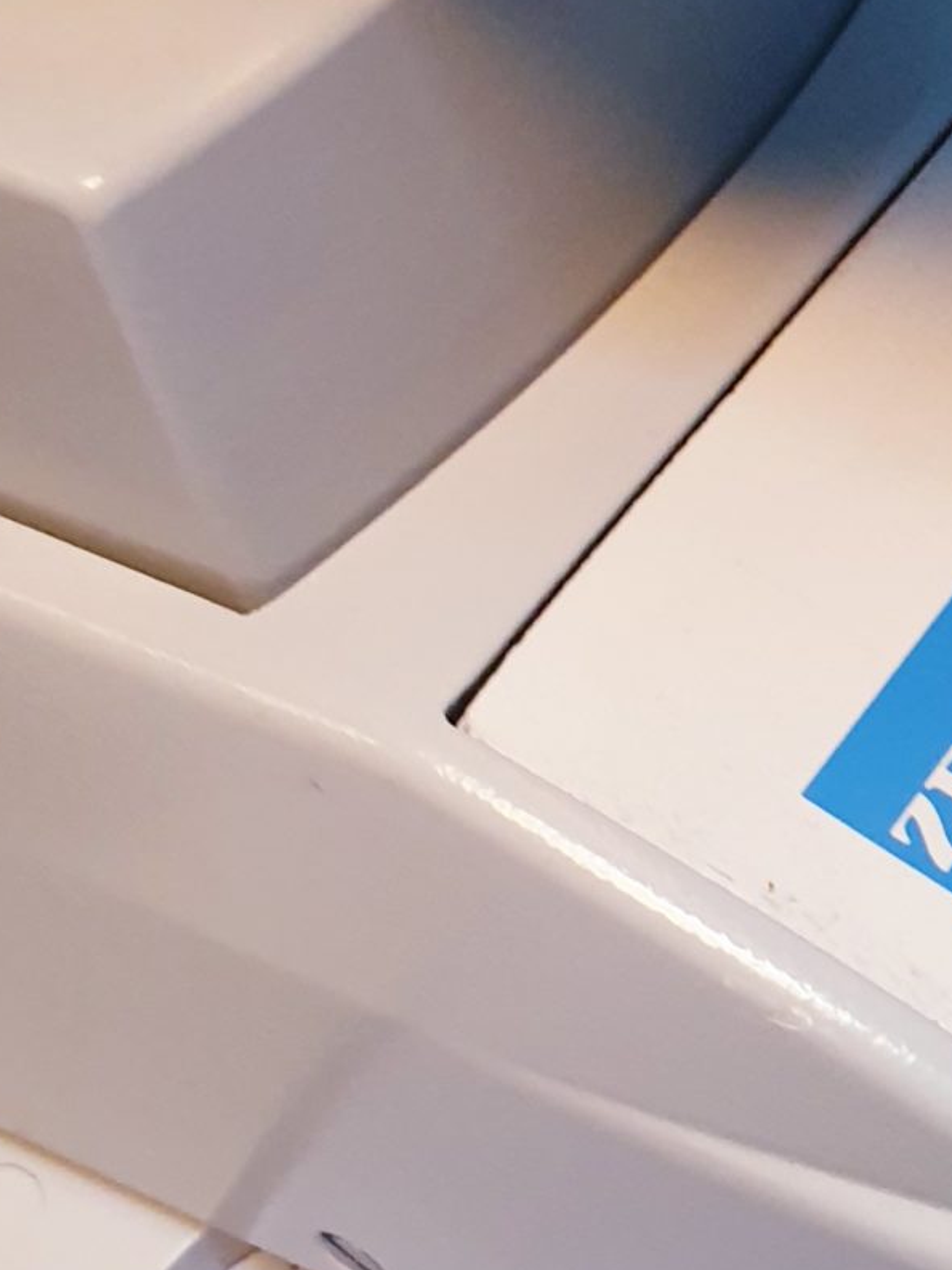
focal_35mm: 84
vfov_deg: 23.3
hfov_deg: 15.8
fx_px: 3080
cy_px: 545
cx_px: 1515
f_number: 2.4
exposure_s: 1/100
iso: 250
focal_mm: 4.3
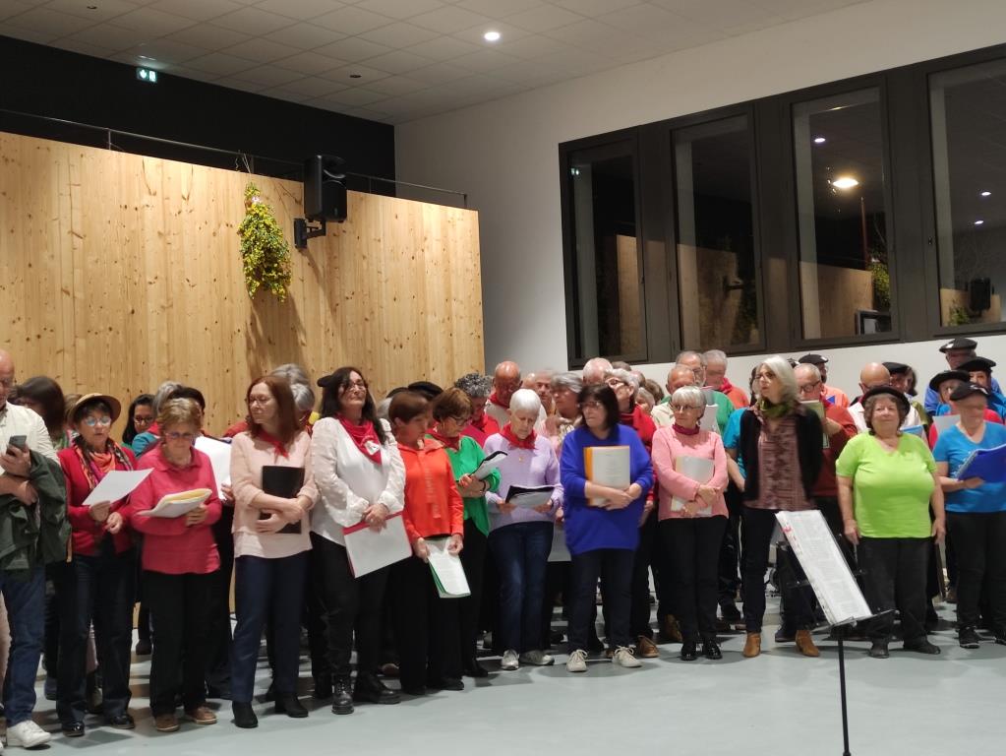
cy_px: 378
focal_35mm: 25
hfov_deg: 69.4
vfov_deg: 54.9
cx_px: 503
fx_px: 727
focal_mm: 5.43
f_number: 1.89
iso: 631
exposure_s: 1/33
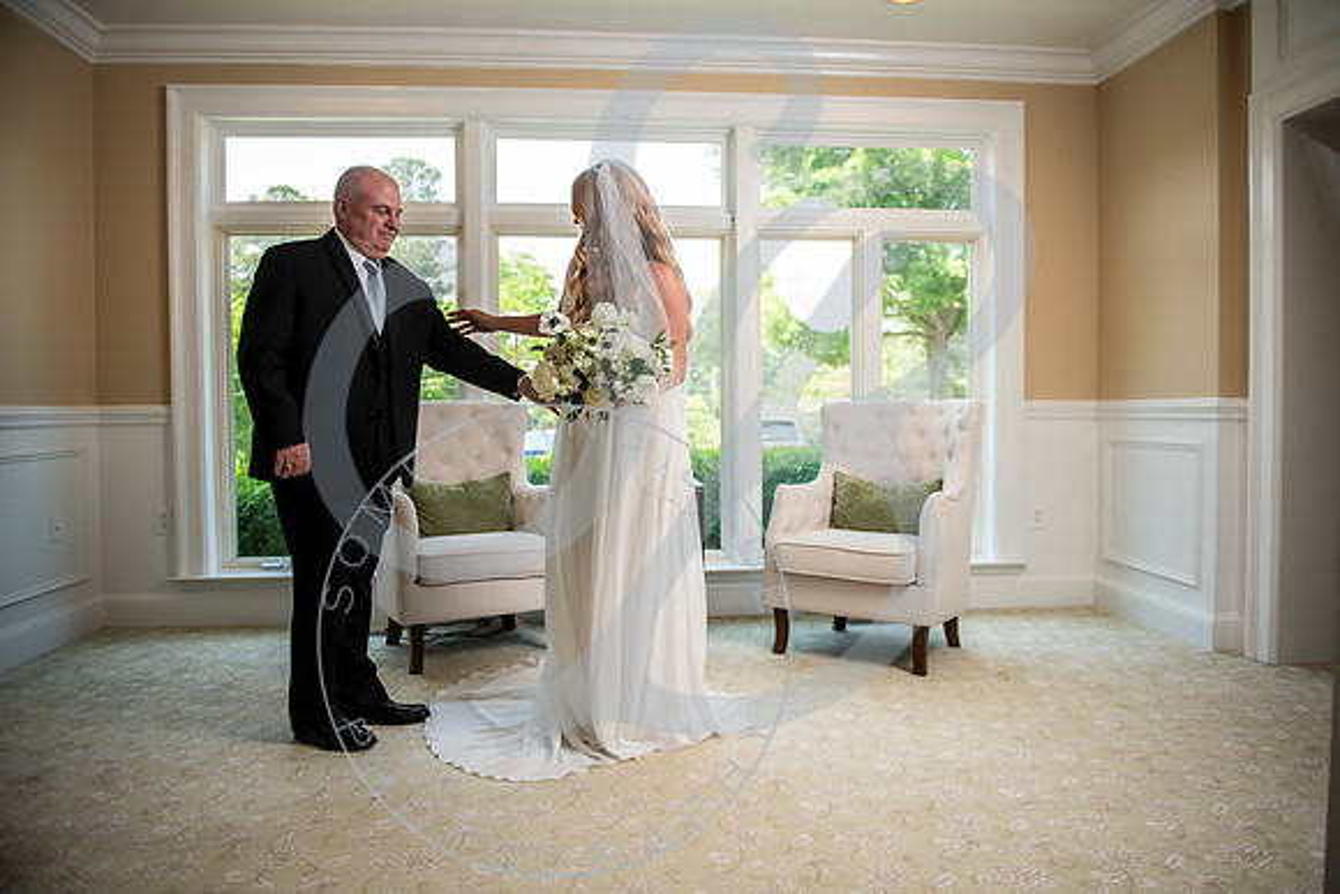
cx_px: 688
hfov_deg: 72.1
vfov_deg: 51.8
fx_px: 920
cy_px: 447
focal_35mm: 25
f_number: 2.8
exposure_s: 1/160
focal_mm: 24
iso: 100
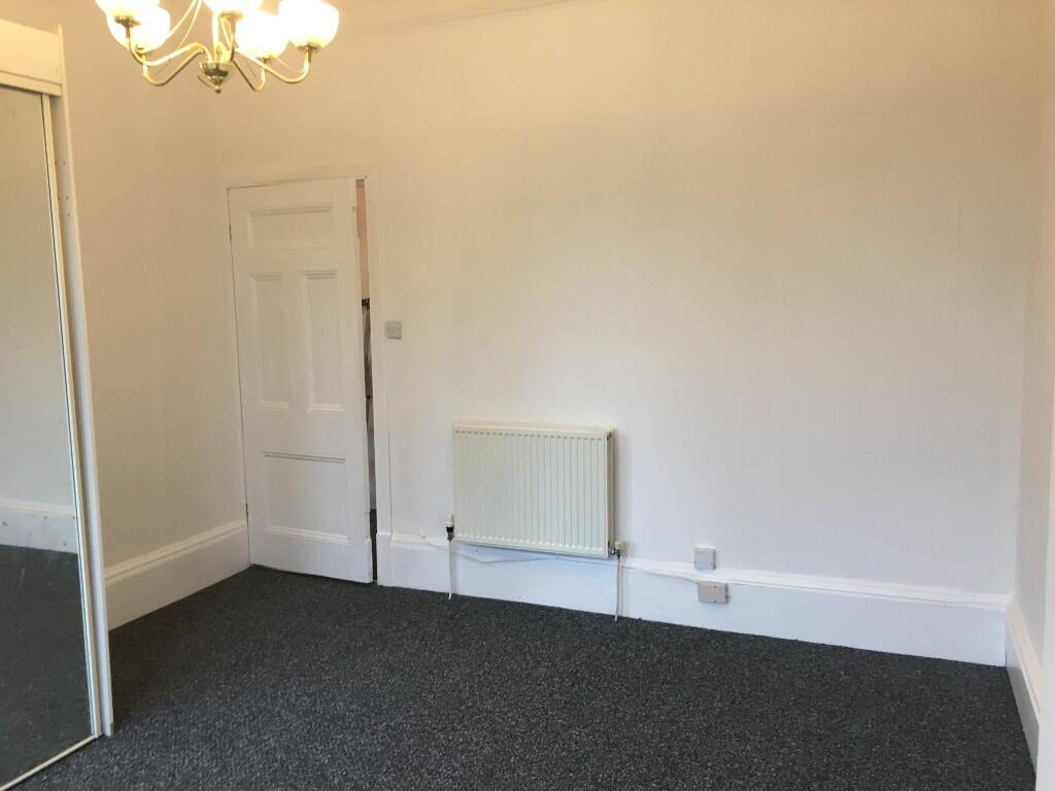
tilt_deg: -6.8
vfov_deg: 48.2
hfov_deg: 61.7
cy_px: 396
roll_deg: +0.5
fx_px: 884
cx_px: 528
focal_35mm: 29
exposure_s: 1/33
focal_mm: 4.15
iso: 100
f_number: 2.2
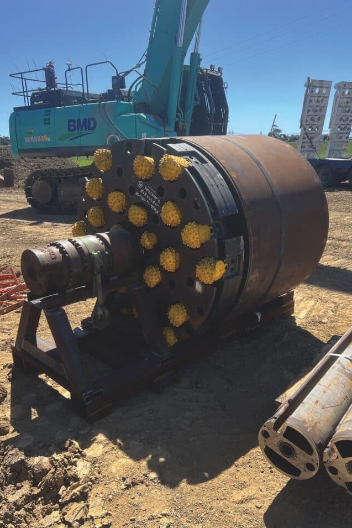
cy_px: 276
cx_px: 152
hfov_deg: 44.9
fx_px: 425
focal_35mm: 29
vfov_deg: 63.6
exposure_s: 1/2353
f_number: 1.5
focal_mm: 5.7
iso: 50
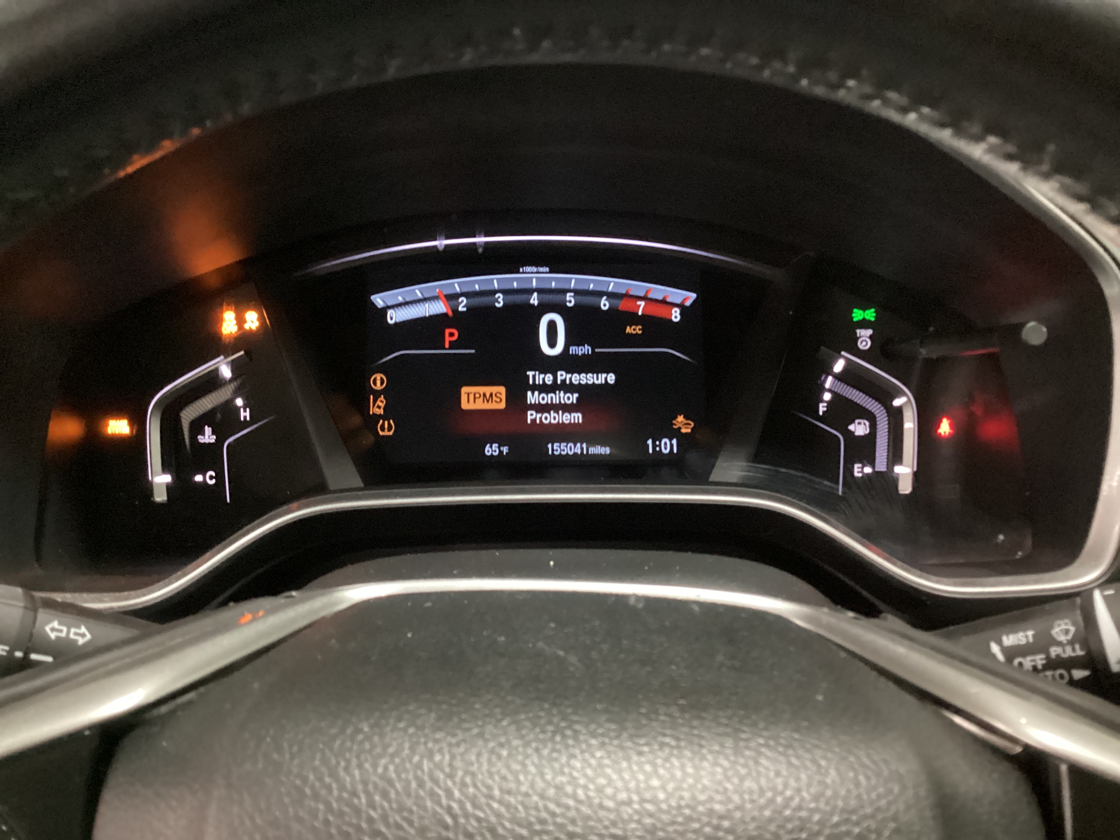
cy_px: 420
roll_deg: -0.9
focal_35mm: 31
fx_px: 1003
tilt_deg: -25.6
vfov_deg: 45.4
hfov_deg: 58.4
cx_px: 560
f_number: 2.4
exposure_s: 1/17
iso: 640
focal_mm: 3.3
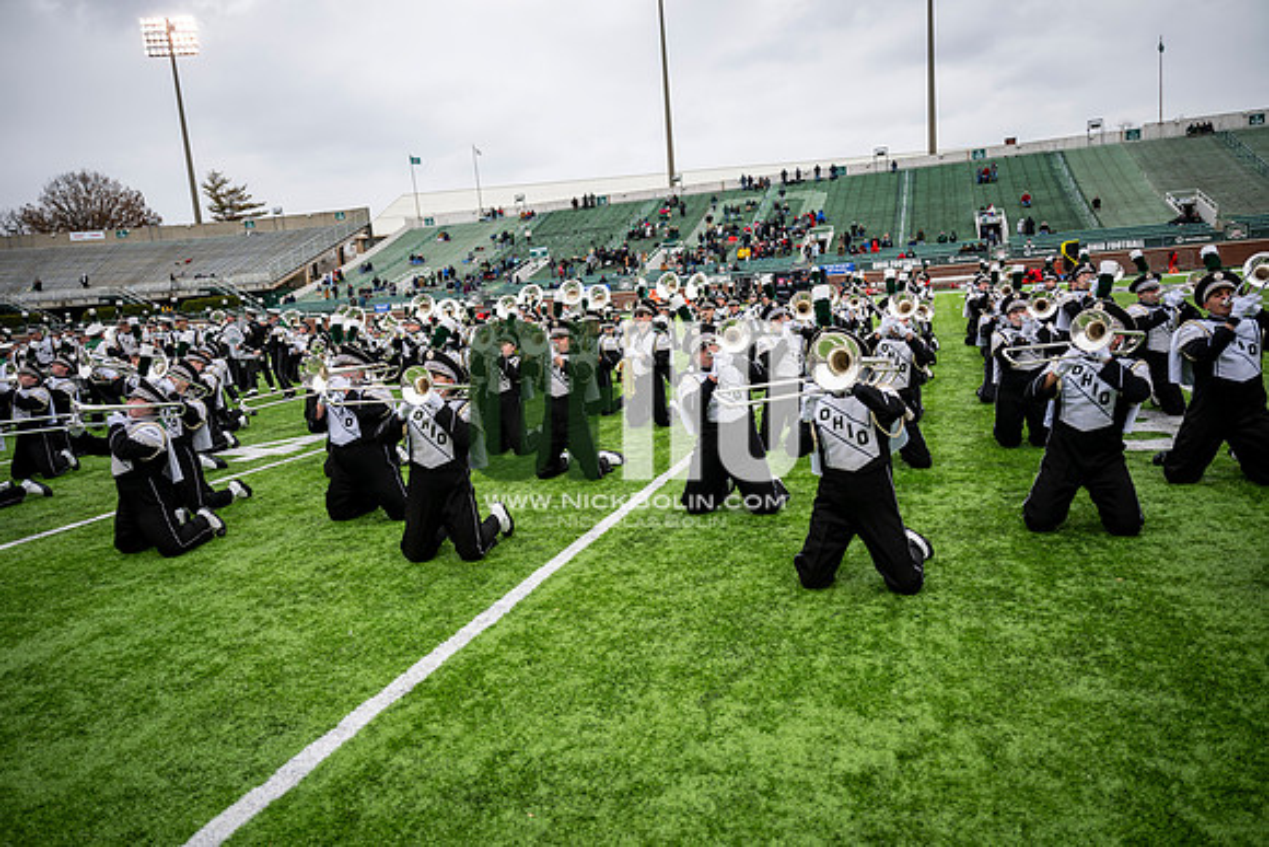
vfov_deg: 53.2
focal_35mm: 24
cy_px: 424
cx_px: 634
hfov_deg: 73.7
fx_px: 846
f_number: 2.8
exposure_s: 1/500
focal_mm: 24
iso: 100
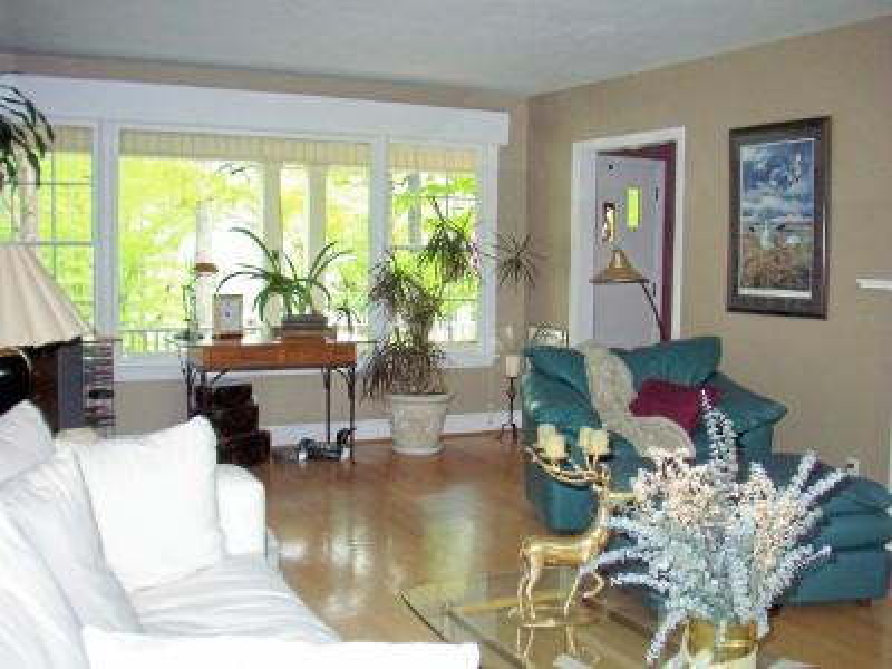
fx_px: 979
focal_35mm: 38
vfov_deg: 37.7
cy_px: 334
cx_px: 446
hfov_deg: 49.0
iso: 250
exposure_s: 1/60
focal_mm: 6.3
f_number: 3.9
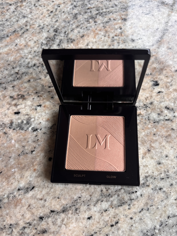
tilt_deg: -68.2
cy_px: 126
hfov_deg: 49.7
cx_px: 93
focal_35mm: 28
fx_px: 191
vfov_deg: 63.4
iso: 40
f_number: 1.6
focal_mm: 5.96
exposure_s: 1/204
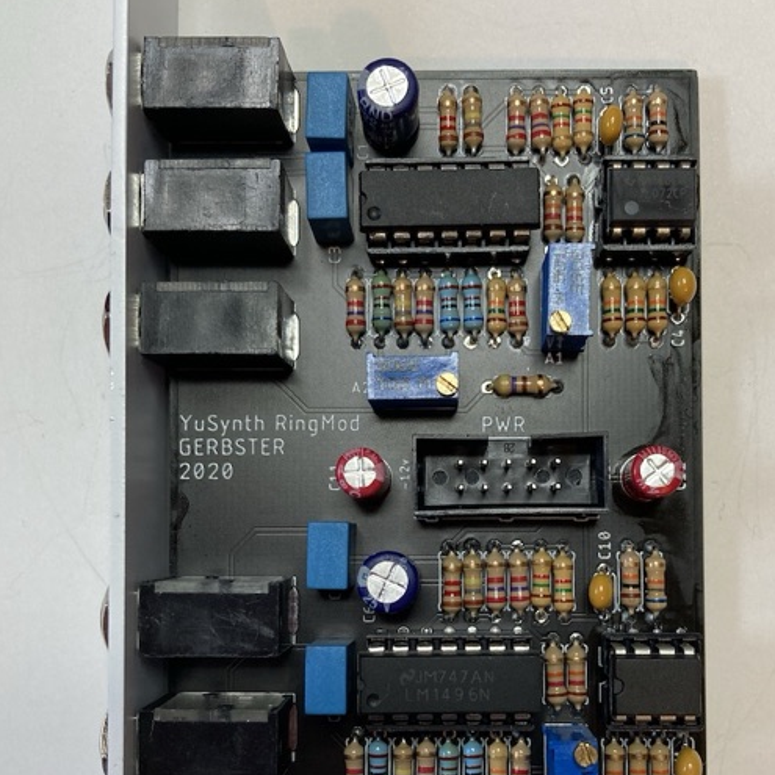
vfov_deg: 37.3
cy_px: 495
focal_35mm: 45
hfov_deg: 37.5
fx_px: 1140
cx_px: 422
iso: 80
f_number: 1.8
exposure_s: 1/100
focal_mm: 3.99
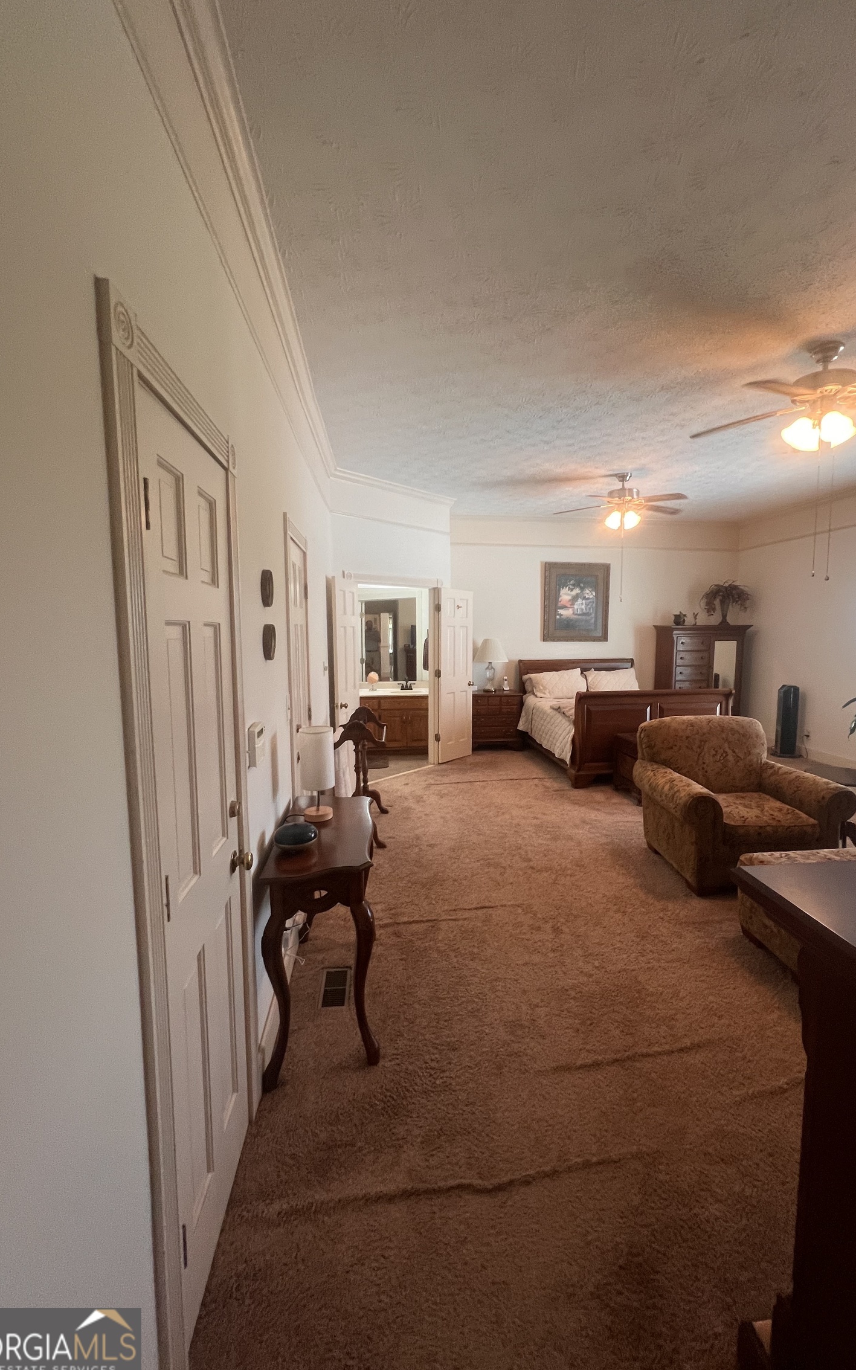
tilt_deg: -7.5
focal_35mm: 14
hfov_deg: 78.5
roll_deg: +2.1
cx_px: 455
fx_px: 523
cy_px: 681
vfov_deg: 105.3
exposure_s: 1/60
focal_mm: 1.57
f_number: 1.8
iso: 250
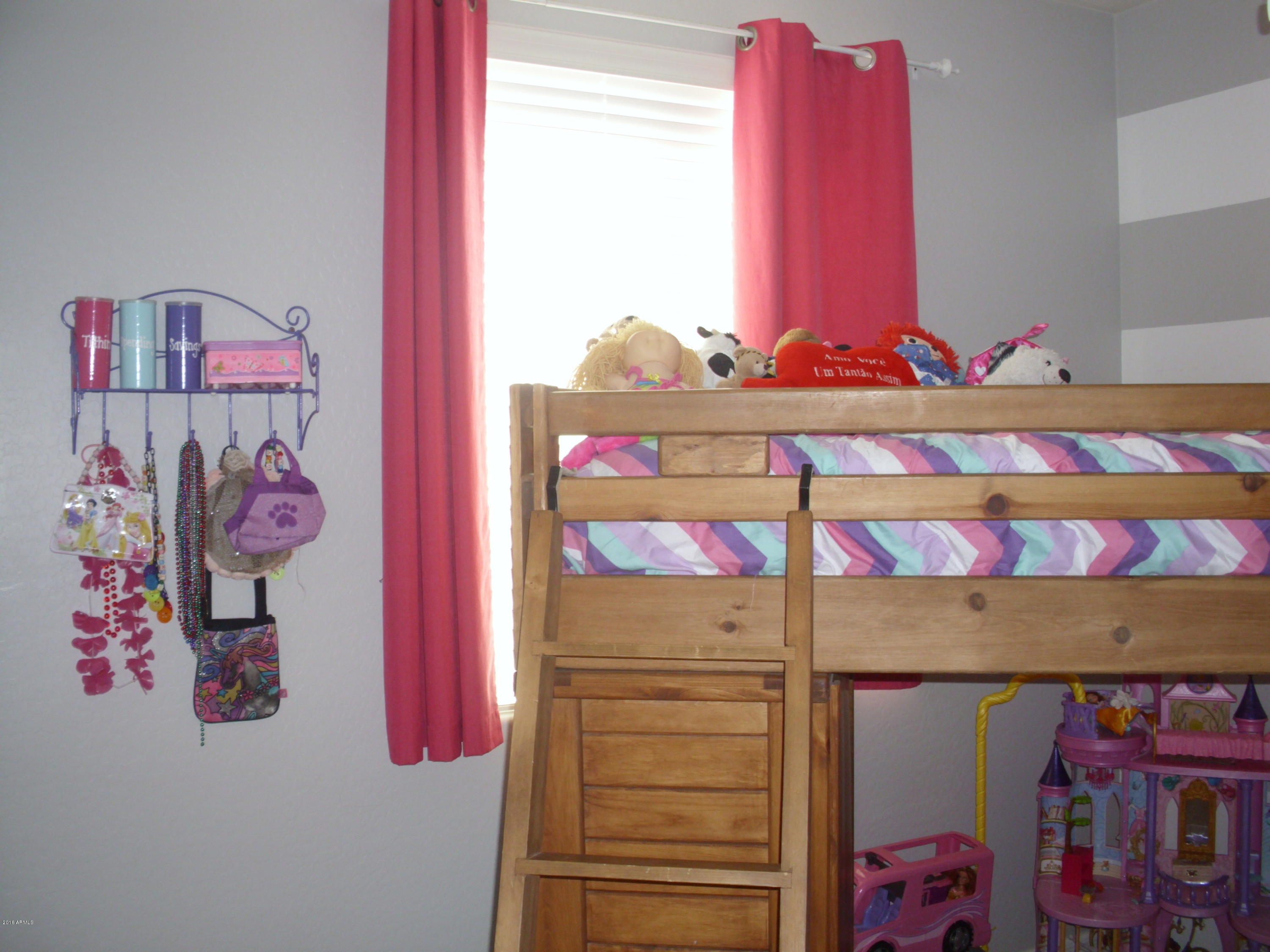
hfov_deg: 49.0
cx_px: 635
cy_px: 476
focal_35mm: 38
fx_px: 1394
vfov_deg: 37.7
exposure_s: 1/60
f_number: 2.9
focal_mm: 6.3
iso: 200
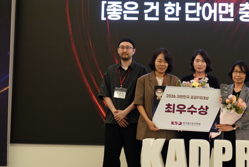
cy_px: 75
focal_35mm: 75
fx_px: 519
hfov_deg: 26.3
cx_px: 209
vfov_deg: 18.2
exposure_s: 1/30
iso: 320
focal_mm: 34
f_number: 2.8
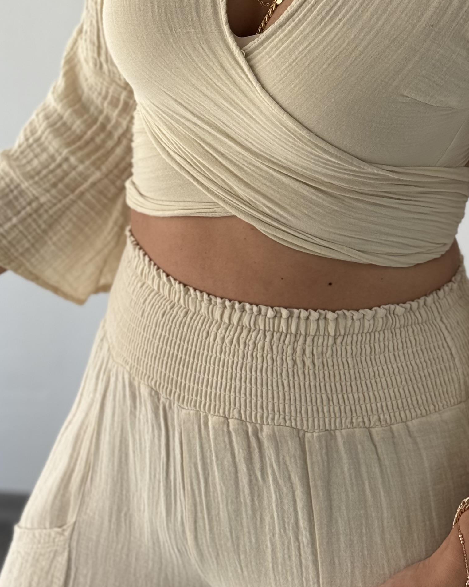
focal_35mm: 99
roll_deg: -4.7
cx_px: 354
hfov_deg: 15.5
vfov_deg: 19.3
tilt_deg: -15.7
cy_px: 185
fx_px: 1717
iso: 64
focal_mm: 6.76
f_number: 1.78
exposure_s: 1/305
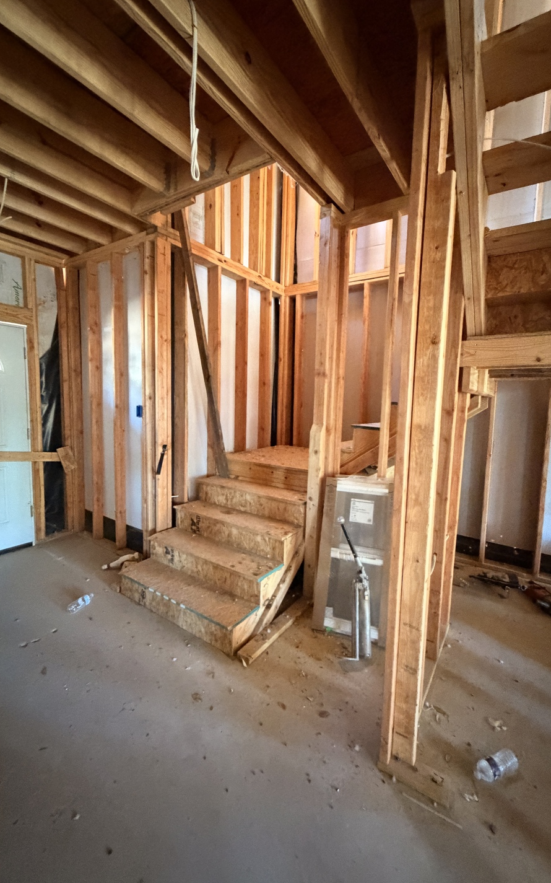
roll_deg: -2.2
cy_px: 439
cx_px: 285
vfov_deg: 101.5
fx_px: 361
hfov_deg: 74.7
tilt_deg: -6.0
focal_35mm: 15
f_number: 2.2
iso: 1600
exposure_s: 1/40
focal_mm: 2.22
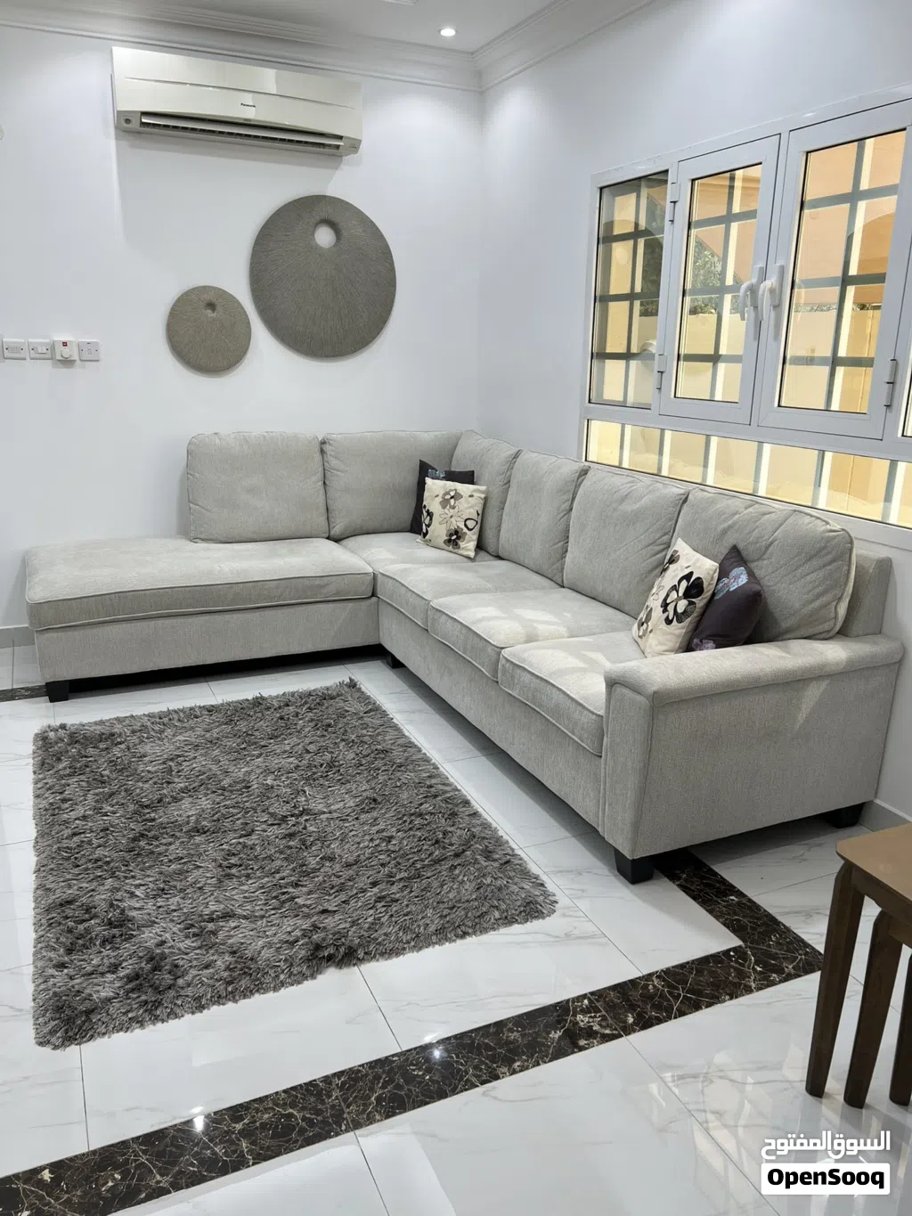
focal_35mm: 26
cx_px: 456
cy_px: 608
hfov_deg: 53.1
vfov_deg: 67.3
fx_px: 913
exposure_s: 1/112
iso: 32
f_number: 1.5
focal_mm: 5.7
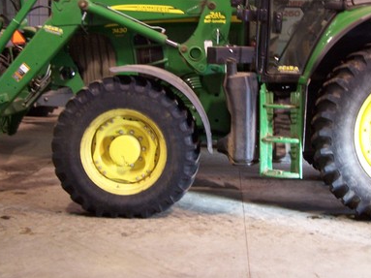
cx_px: 235
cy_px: 98
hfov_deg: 35.3
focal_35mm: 54
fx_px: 579
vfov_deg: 26.9
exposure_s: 1/8
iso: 140
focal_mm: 6.3
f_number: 2.8
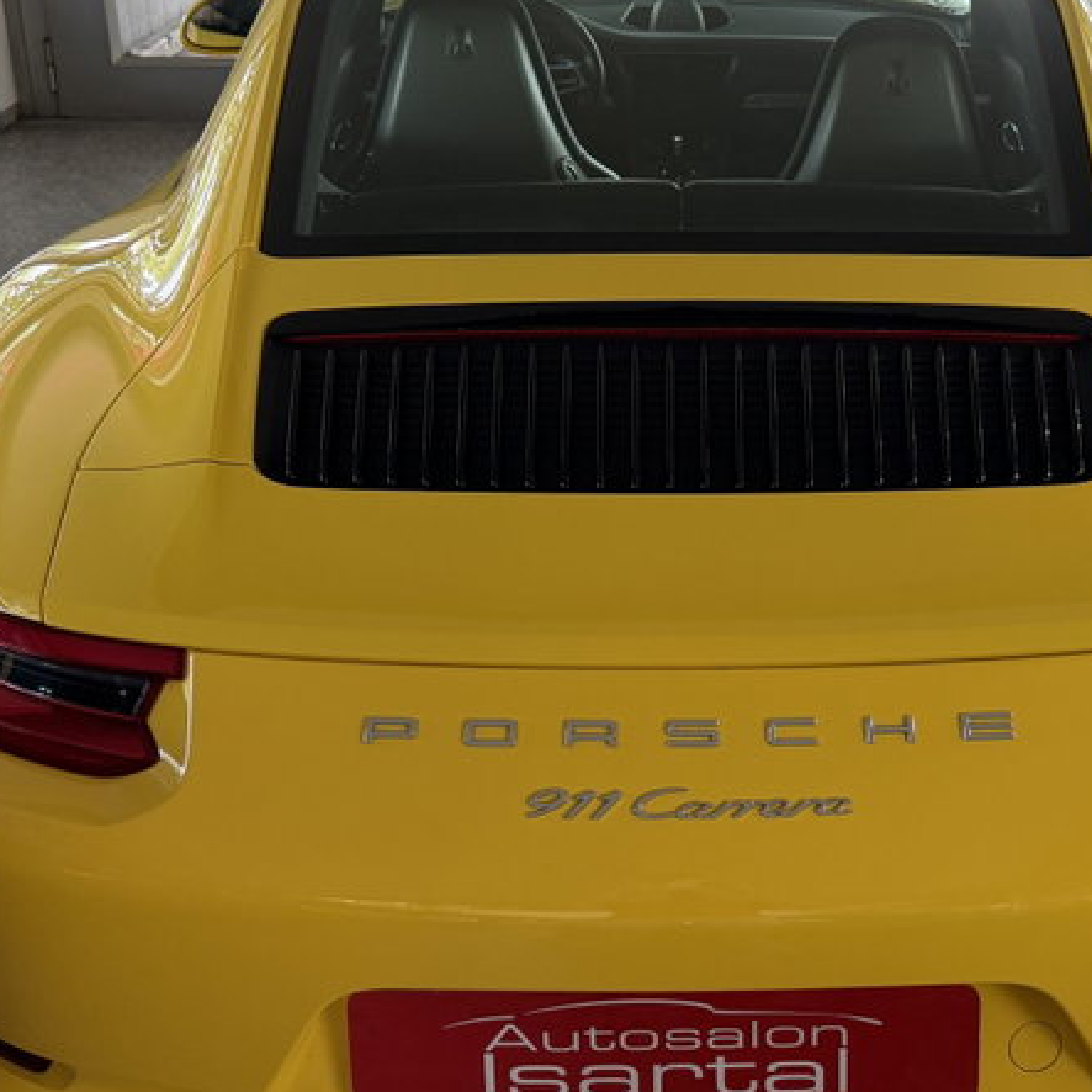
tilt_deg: -23.9
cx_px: 715
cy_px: 468
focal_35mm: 49
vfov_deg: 34.6
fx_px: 1749
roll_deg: +0.0
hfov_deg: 34.4
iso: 200
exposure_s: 1/139
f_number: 1.78
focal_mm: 6.76
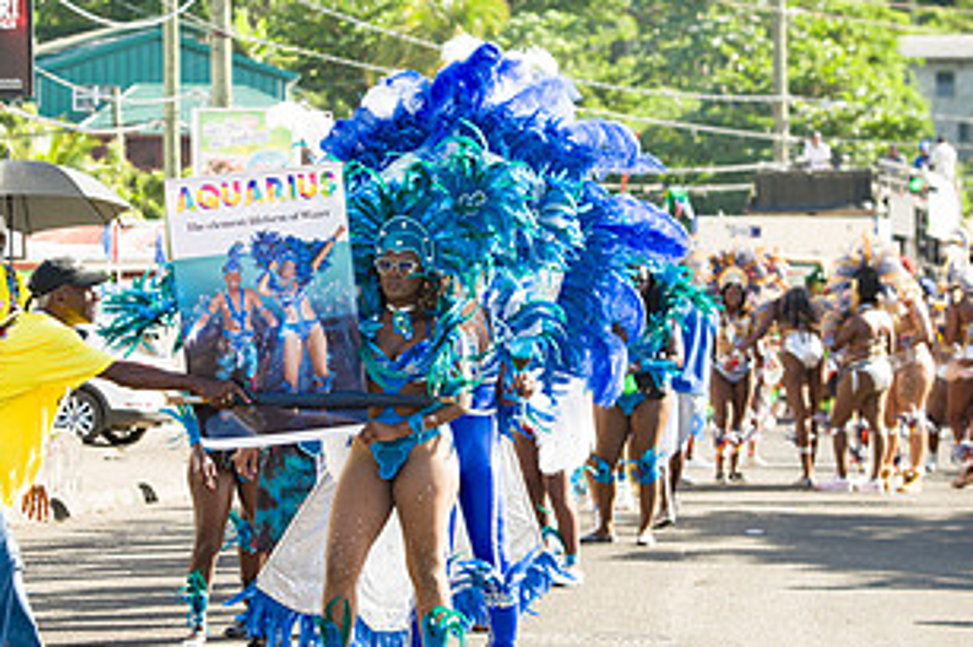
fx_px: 4698
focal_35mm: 174
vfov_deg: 7.9
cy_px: 387
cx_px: 422
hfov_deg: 11.8
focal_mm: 92
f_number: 5.6
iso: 100
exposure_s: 1/200
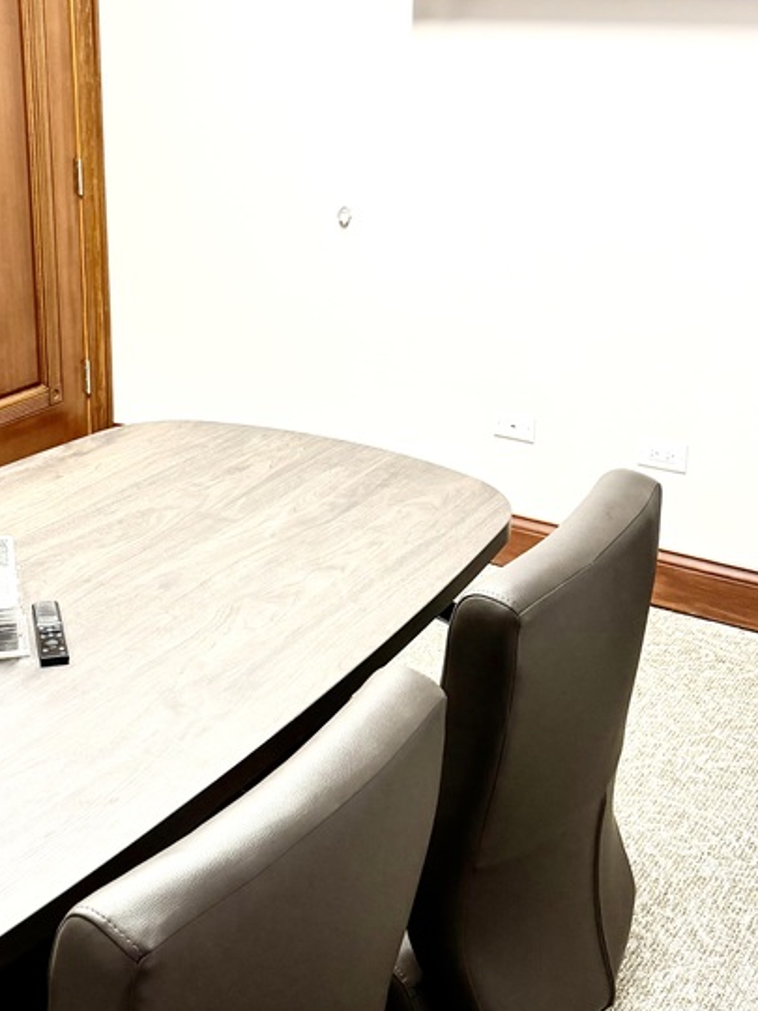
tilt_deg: -16.5
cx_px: 238
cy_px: 363
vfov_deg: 39.3
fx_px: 1401
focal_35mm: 48
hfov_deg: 30.0
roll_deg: -0.3
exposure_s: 1/60
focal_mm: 6.76
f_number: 1.78
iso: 200
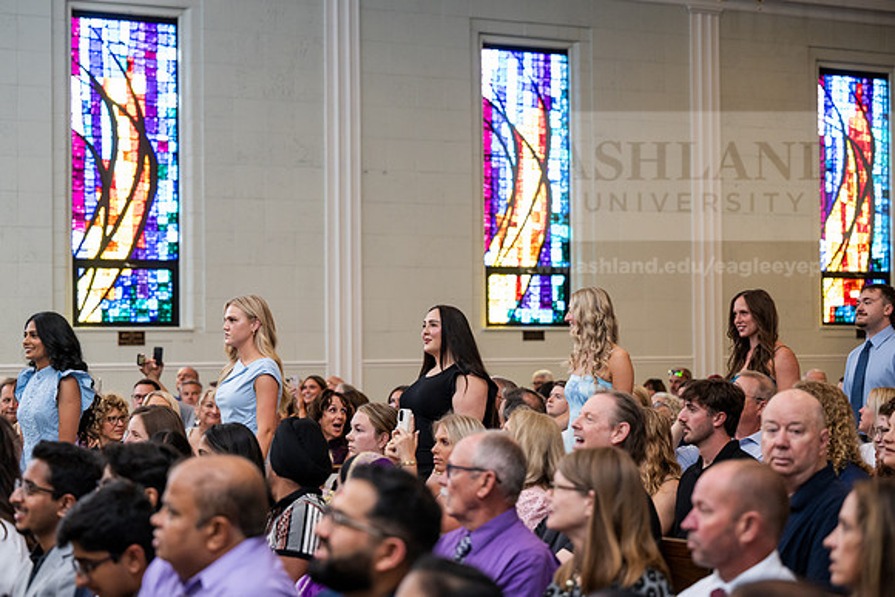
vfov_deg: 17.3
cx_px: 448
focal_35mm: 79
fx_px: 1964
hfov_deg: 25.7
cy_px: 298
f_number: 3.2
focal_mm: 79
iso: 1600
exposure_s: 1/200
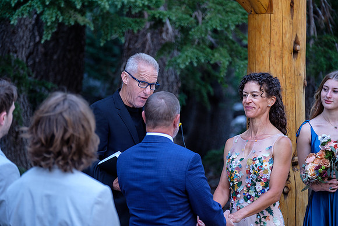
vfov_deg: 8.6
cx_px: 169
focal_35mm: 159
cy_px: 113
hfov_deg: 12.9
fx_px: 1493
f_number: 2.8
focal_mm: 106
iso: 200
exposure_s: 1/55
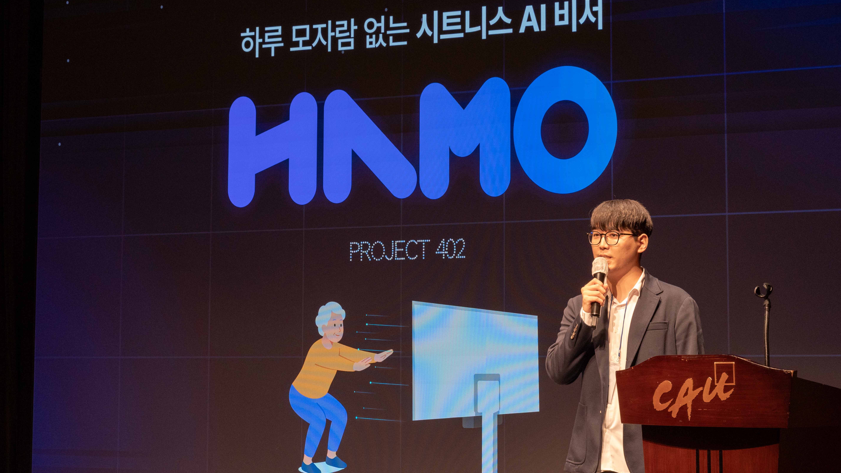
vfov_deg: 16.1
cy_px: 207
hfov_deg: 28.2
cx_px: 426
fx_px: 1672
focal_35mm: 75
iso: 1600
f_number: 8
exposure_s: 1/125
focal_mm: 58
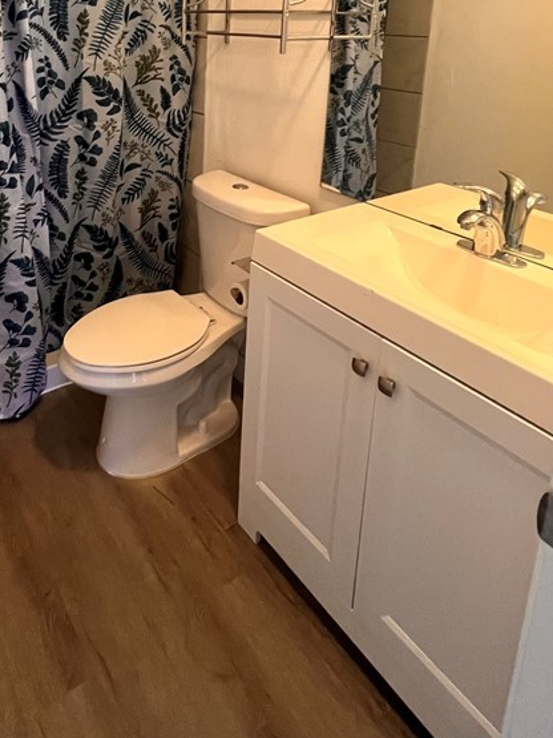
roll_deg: -0.4
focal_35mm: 24
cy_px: 129
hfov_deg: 54.9
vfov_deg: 64.1
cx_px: 158
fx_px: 511
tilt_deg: -11.7
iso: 640
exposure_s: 1/60
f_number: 1.8
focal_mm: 1.57
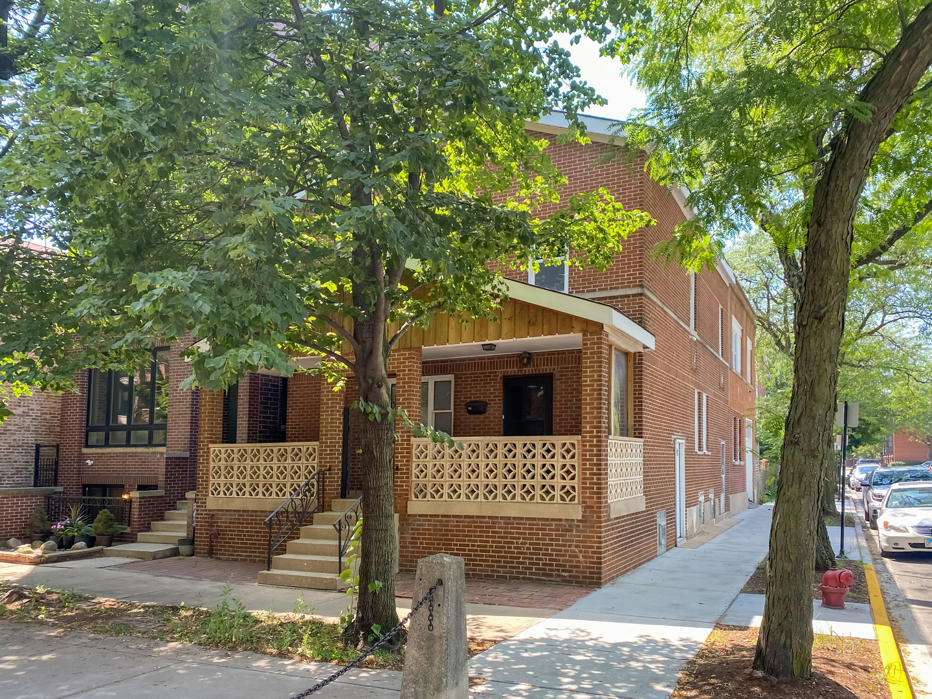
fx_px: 700
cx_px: 466
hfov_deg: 67.3
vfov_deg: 53.1
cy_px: 350
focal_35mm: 26
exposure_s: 1/240
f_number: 1.8
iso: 32
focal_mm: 4.25
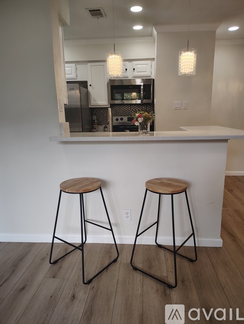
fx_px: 225
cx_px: 122
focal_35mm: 24
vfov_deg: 71.5
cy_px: 162
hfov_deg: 56.9
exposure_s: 1/120
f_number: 1.8
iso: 450
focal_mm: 5.56
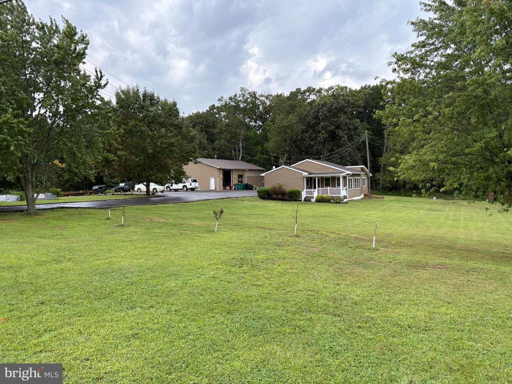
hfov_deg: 67.3
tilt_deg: -2.8
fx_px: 385
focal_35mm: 26
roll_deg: +2.0
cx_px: 256
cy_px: 192
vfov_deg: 53.1
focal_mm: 5.96
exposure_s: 1/873
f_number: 1.6
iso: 64
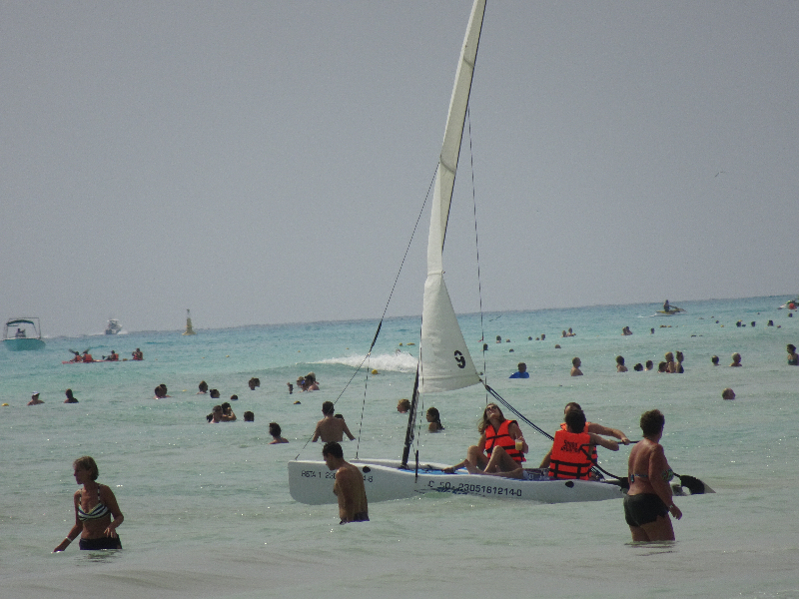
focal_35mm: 702
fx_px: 16203
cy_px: 300
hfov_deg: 2.8
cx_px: 400
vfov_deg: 2.1
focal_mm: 119.94
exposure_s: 1/800
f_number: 6.3
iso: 80
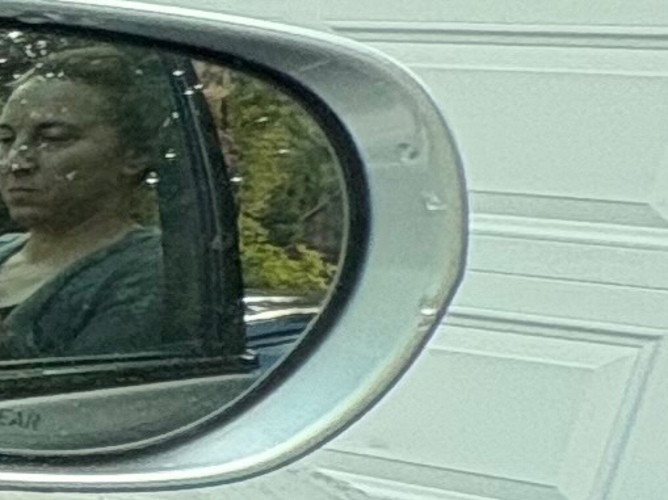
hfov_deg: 8.4
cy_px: 556
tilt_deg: -15.7
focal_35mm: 111
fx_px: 2141
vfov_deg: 13.1
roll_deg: +0.6
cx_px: -1941
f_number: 2.2
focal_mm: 2.22
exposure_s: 1/99
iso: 125
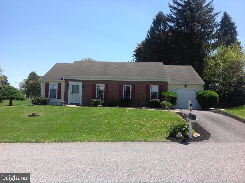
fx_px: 247
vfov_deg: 40.6
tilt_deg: +3.6
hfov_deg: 52.7
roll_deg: -2.1
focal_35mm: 35
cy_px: 92
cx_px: 122
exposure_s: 1/1209
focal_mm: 4.28
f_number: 2.4
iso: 50
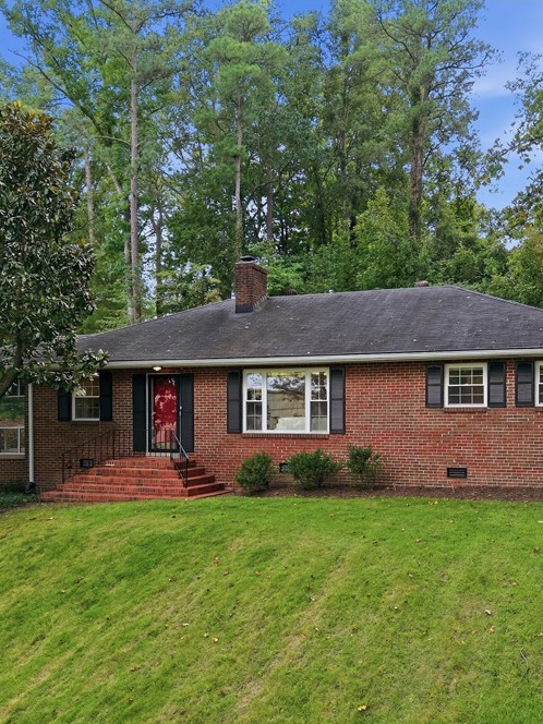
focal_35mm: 37
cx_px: 291
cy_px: 417
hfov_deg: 38.6
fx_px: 774
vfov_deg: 50.0
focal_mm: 8.7
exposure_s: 1/80
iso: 200
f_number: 1.8
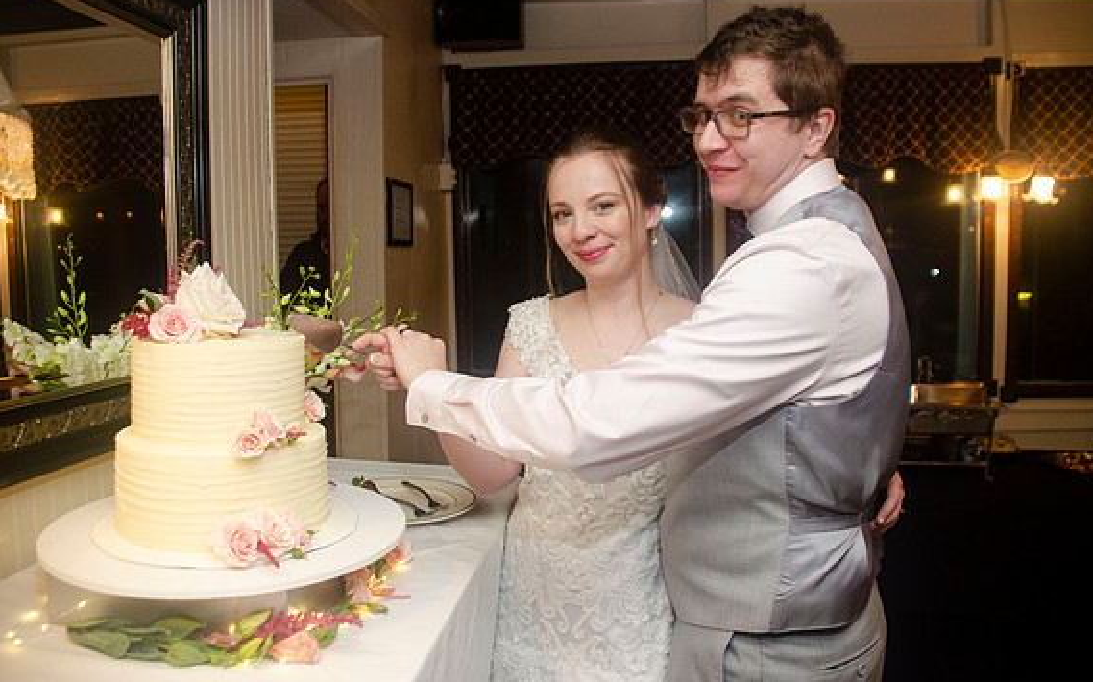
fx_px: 834
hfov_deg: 66.5
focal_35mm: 28
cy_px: 315
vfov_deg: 44.5
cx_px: 553
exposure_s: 1/60
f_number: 3.5
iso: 400
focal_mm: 18
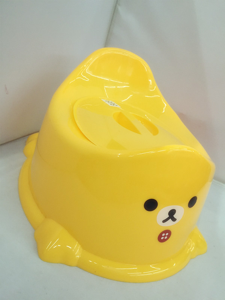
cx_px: 112
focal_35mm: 29
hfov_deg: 48.2
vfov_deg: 61.7
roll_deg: -18.5
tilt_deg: -26.6
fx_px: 251
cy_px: 150
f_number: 2.2
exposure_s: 1/33
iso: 64
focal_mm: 4.15
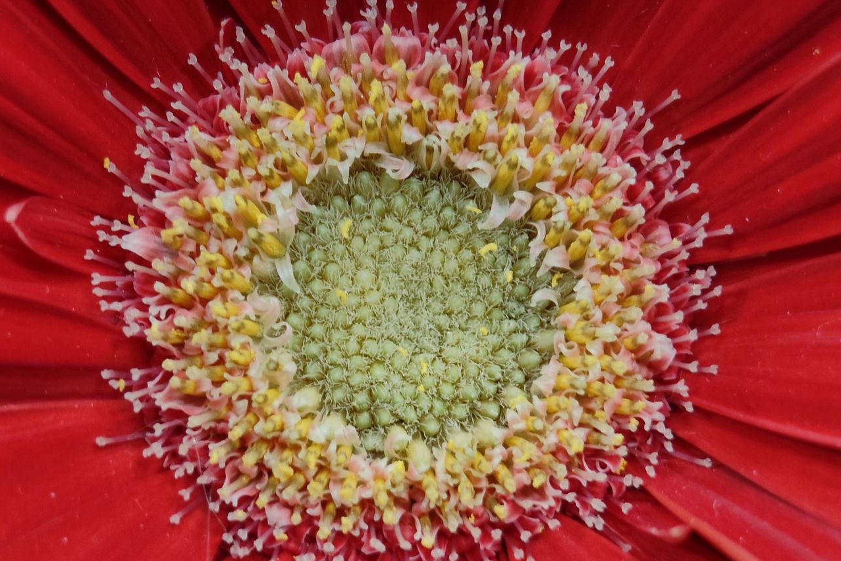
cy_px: 296
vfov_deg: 9.4
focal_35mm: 146
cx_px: 420
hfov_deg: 14.1
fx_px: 3410
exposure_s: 1/50
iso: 301
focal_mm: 13.3
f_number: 2.55
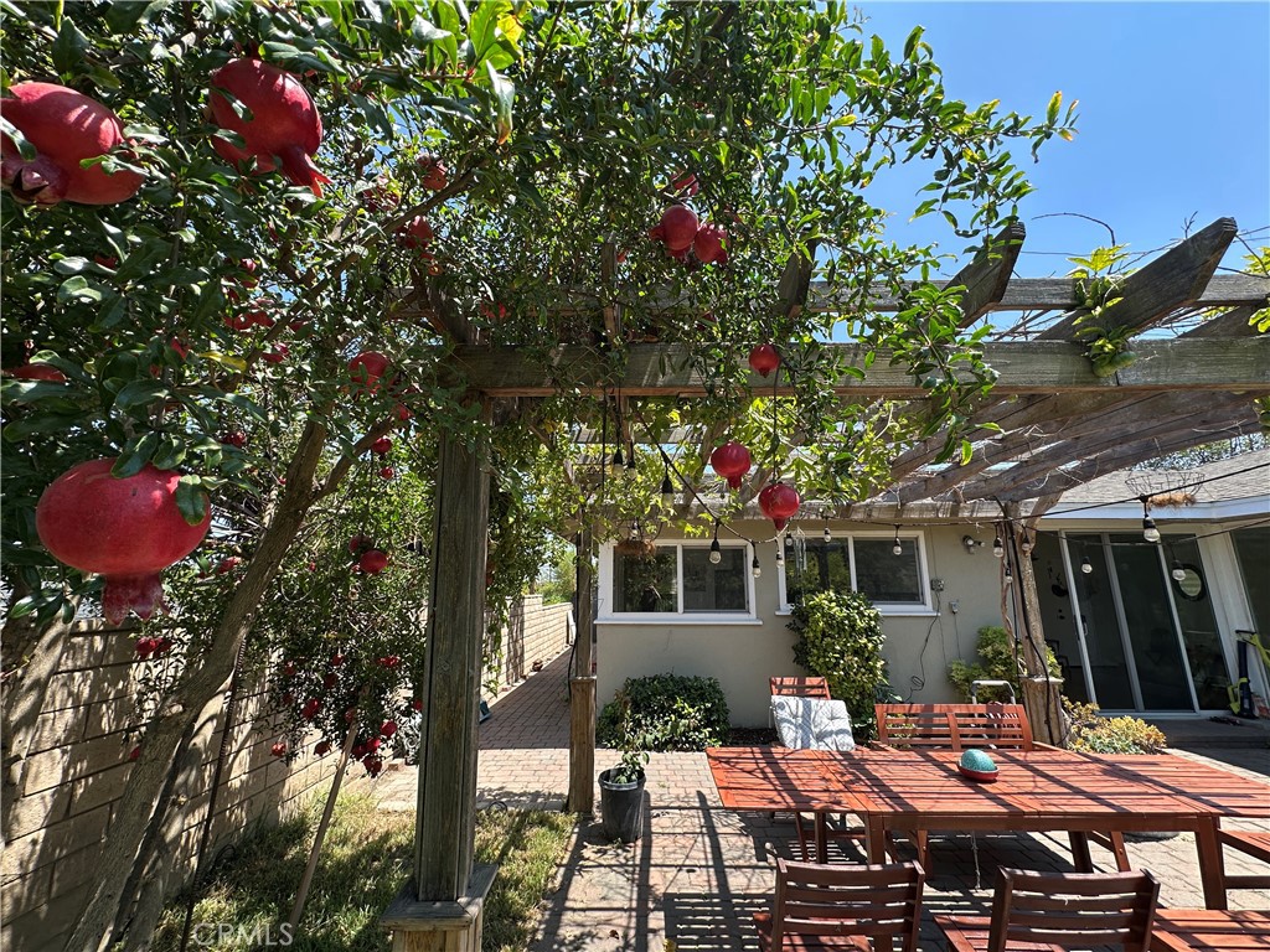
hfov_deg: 102.1
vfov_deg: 85.7
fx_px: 514
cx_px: 635
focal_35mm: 14
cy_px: 476
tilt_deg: +12.8
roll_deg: +0.0
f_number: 2.2
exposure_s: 1/341
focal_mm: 2.22
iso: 40
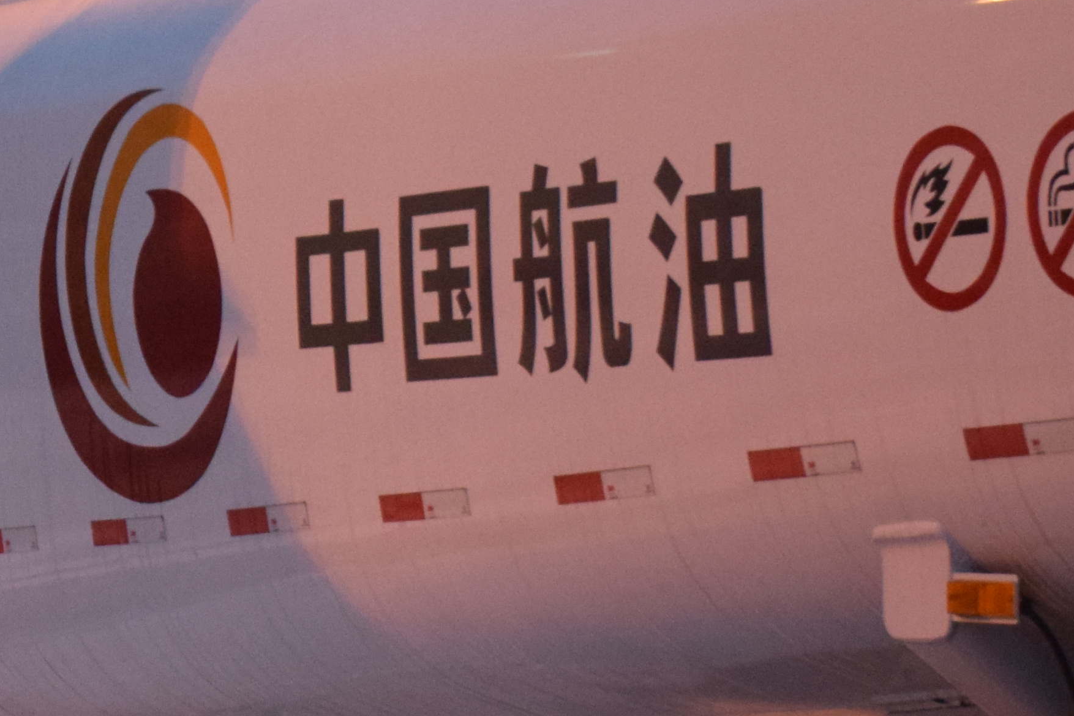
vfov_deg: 7.0
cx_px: -407
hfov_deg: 10.3
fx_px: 5817
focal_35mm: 195
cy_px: 491
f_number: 4.8
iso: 2000
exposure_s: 1/60
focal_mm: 38
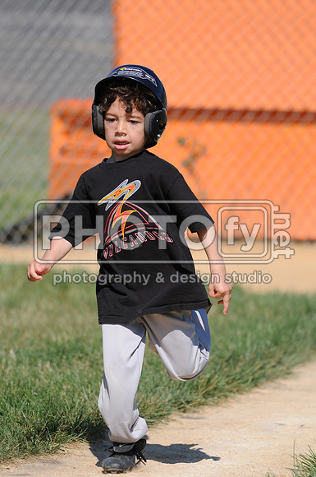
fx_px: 5942
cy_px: 238
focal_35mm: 450
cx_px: 158
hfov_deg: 3.0
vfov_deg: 4.6
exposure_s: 1/2500
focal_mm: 300
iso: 200
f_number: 4
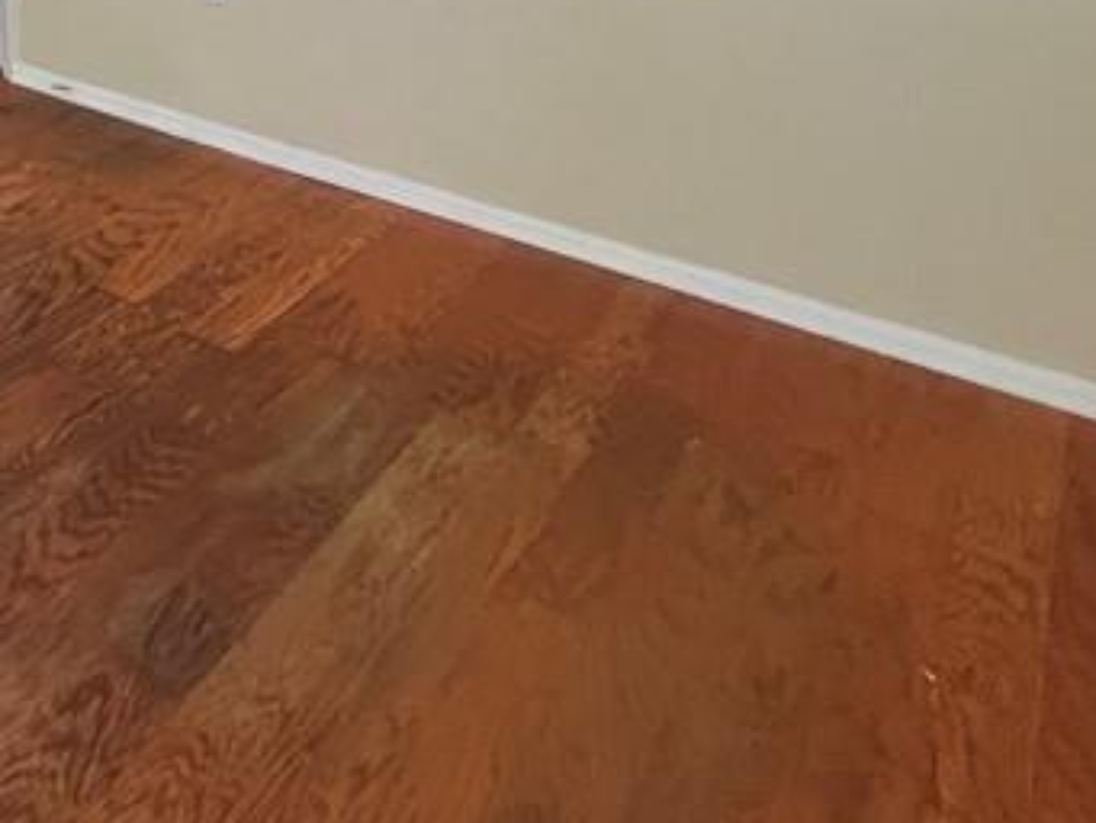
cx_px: -103
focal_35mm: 39
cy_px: -251
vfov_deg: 29.5
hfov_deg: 39.4
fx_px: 1235
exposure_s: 1/120
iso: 250
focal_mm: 1.57
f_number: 1.8
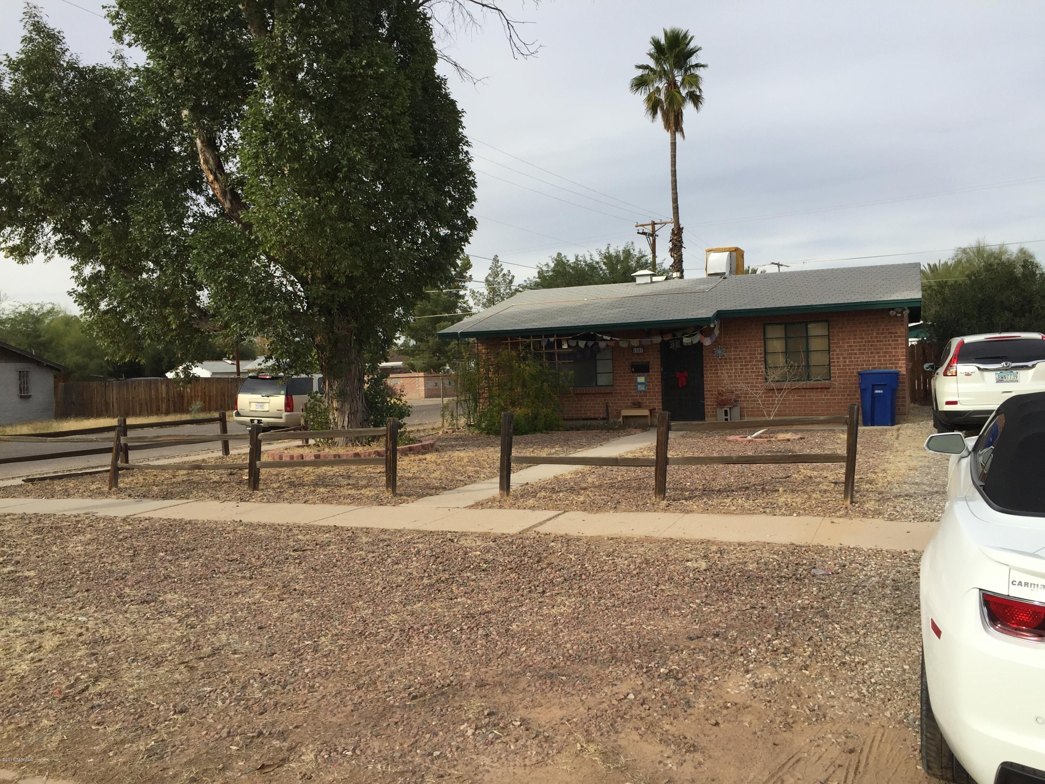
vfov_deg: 48.2
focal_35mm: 29
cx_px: 522
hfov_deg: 61.7
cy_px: 392
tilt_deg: -0.9
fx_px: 875
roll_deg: +2.3
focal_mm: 4.15
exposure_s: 1/1522
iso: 32
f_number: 2.2
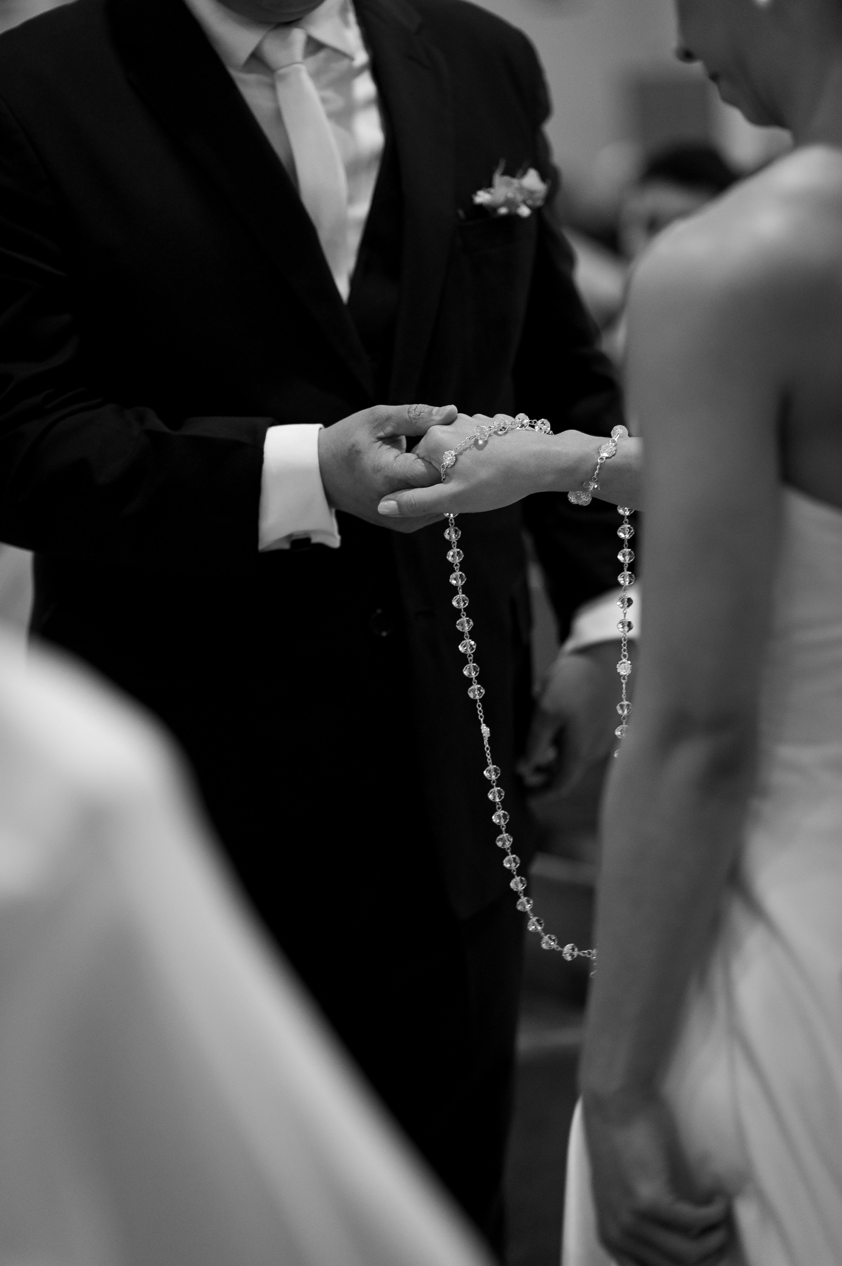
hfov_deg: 16.0
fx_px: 2986
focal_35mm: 85
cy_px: 633
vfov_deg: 23.9
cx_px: 421
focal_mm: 85
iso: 1600
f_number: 2
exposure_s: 1/320
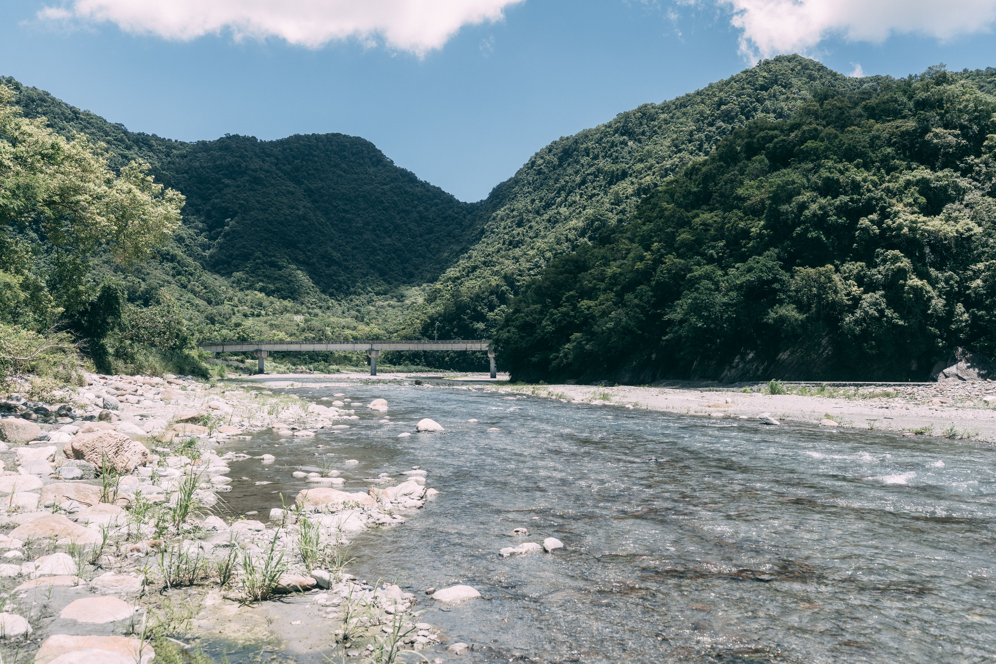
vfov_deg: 46.4
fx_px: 775
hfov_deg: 65.5
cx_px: 498
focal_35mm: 28
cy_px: 332
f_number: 4.5
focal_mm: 28
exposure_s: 1/1000
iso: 200
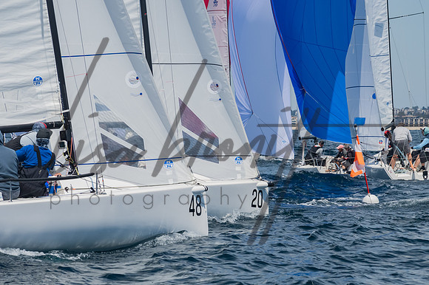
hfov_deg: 9.2
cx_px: 214
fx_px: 2680
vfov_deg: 6.1
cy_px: 142
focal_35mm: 225
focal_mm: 150
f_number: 14
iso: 640
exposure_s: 1/1000
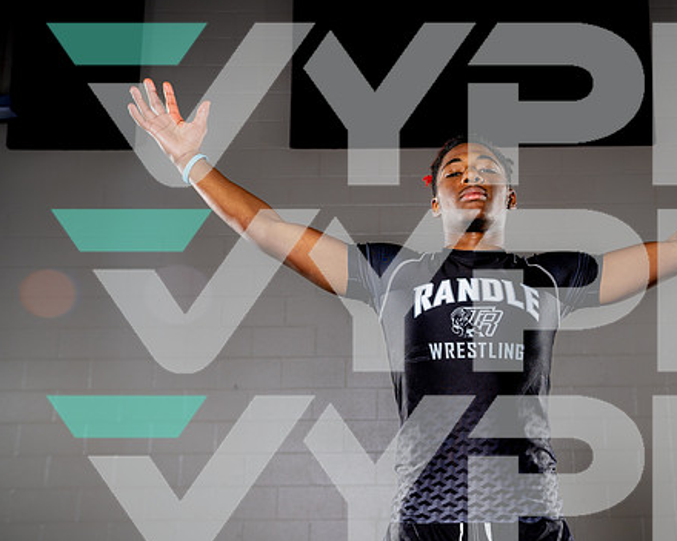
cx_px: 443
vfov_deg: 32.1
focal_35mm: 47
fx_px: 942
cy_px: 291
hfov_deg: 39.1
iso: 320
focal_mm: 38
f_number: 5.6
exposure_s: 1/250
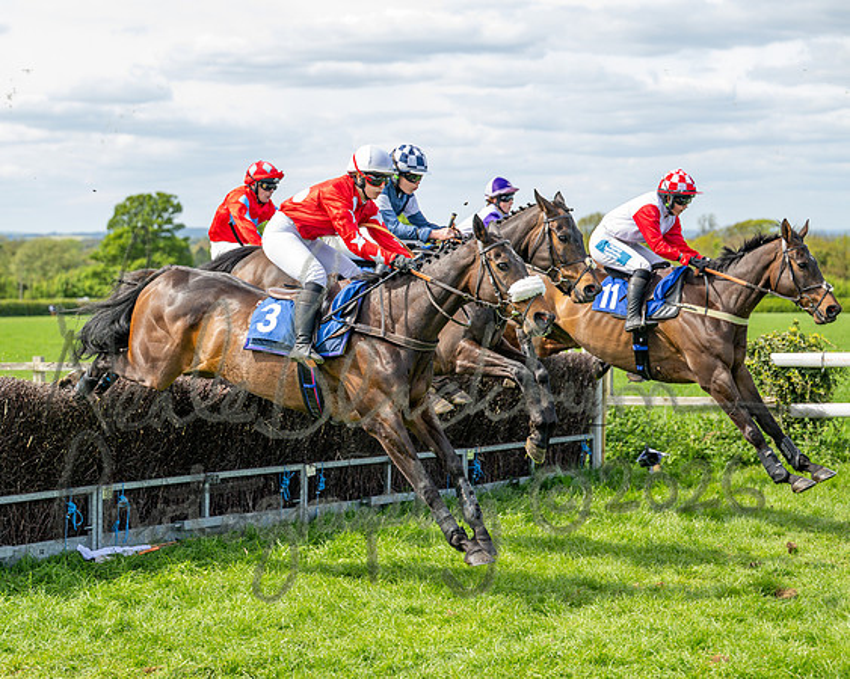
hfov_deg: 22.3
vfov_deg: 18.0
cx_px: 305
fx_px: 2151
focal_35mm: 86
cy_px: 360
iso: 400
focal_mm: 70
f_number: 3.5
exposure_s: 1/1600
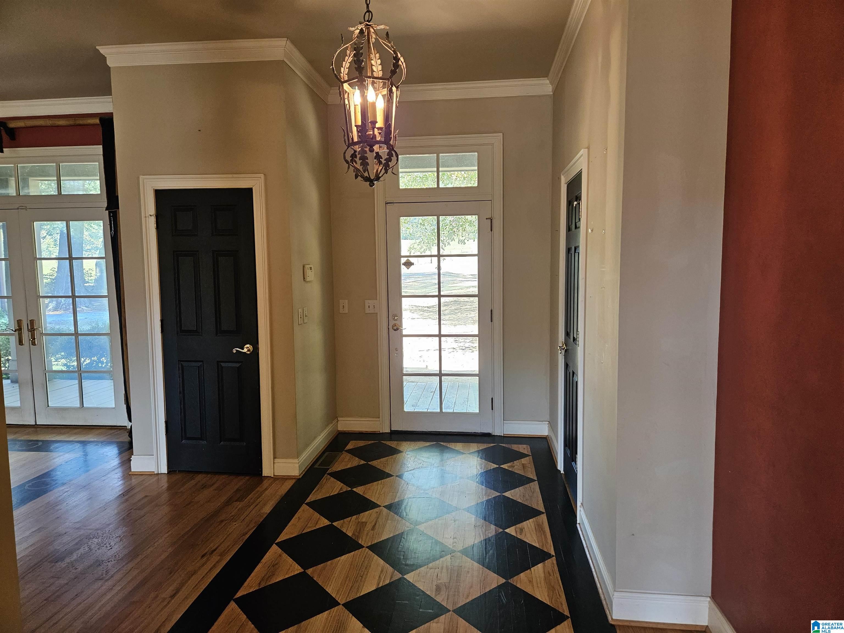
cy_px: 316
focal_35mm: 23
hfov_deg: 73.9
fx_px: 561
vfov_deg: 58.9
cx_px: 422
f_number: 1.8
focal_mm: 5.4
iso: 200
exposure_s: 1/120
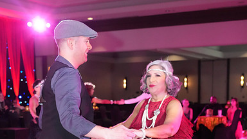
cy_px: 168
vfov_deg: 16.9
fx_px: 445
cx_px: 124
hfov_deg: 31.0
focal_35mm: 68
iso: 6400
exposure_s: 1/250
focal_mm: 43
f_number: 5
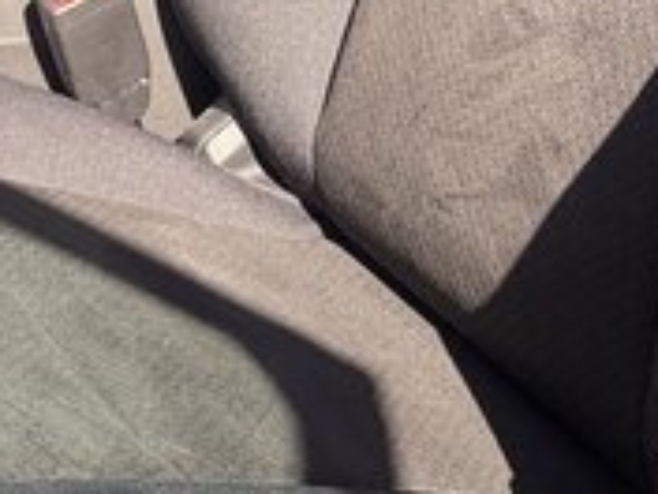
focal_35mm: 118
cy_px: -359
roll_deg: -5.0
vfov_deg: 11.7
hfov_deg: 16.4
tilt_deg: -9.8
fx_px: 2243
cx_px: 15
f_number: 1.6
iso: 64
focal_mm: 5.96
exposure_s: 1/810
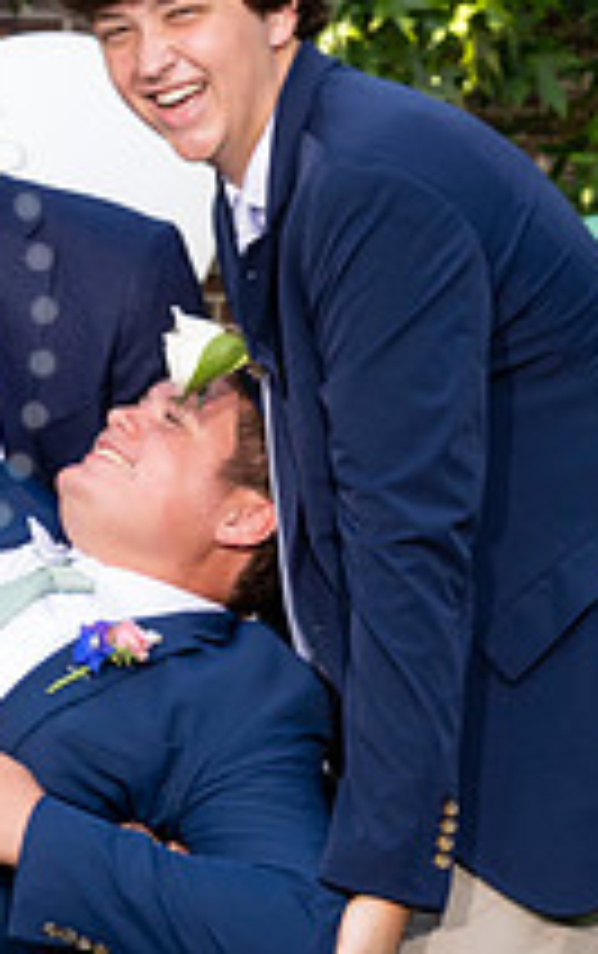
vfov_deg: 10.5
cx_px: -345
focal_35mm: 200
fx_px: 5201
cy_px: 642
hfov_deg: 6.5
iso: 400
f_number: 8
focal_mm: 46
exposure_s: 1/100
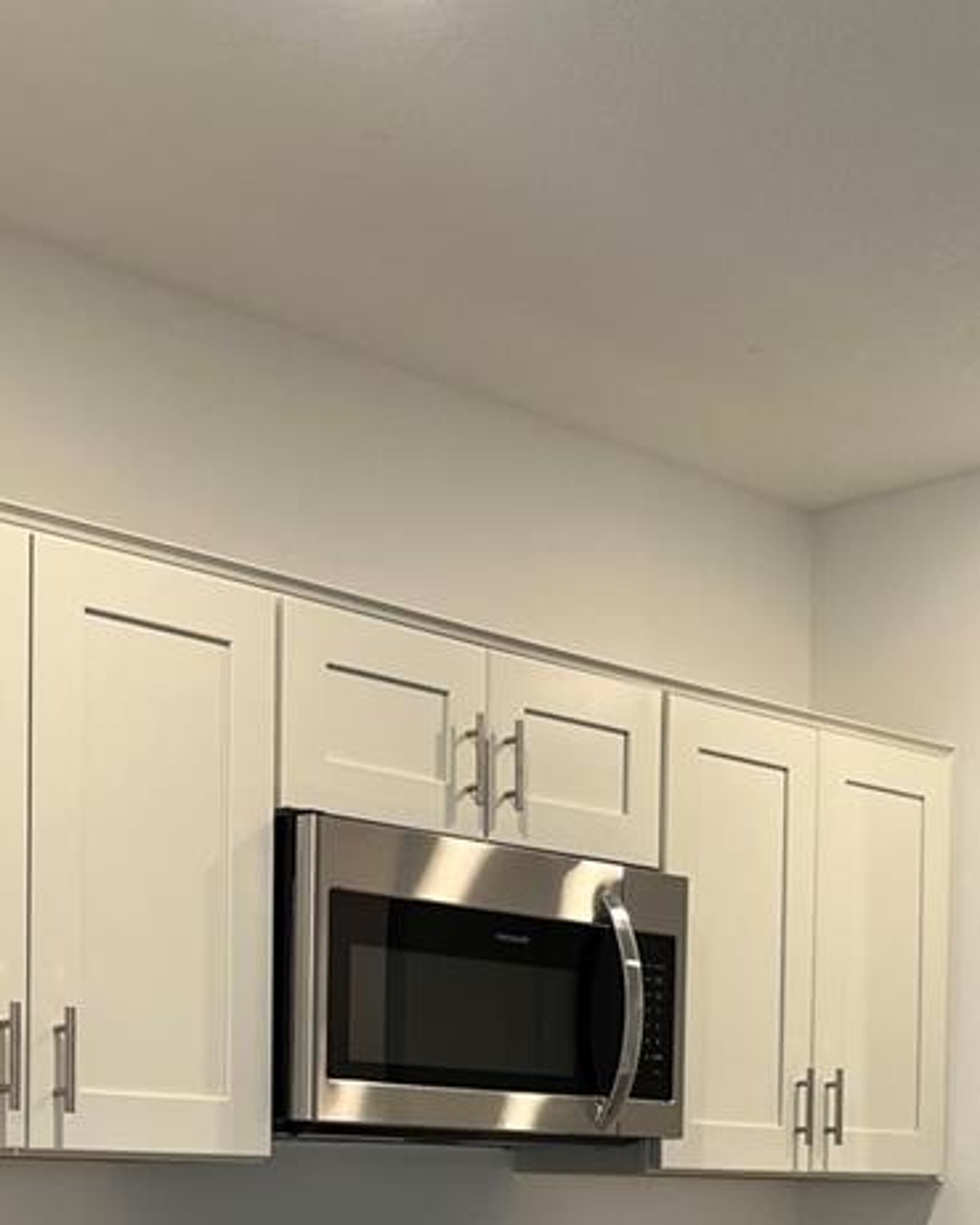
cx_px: 579
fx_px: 2392
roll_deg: -0.6
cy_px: 1212
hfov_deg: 23.1
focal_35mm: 66
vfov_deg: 27.2
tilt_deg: +0.3
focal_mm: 5.7
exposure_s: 1/120
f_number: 1.5
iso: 125
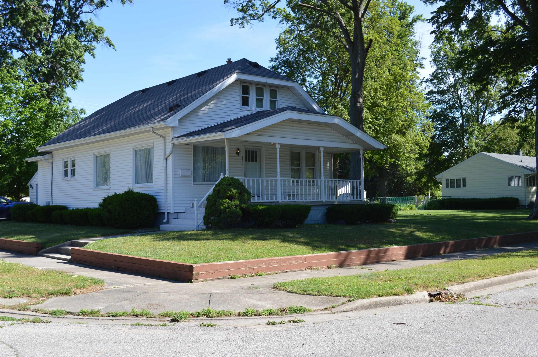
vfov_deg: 34.1
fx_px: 582
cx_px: 269
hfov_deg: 49.6
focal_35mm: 39
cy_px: 178
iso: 100
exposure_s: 1/125
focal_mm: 26
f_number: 5.6
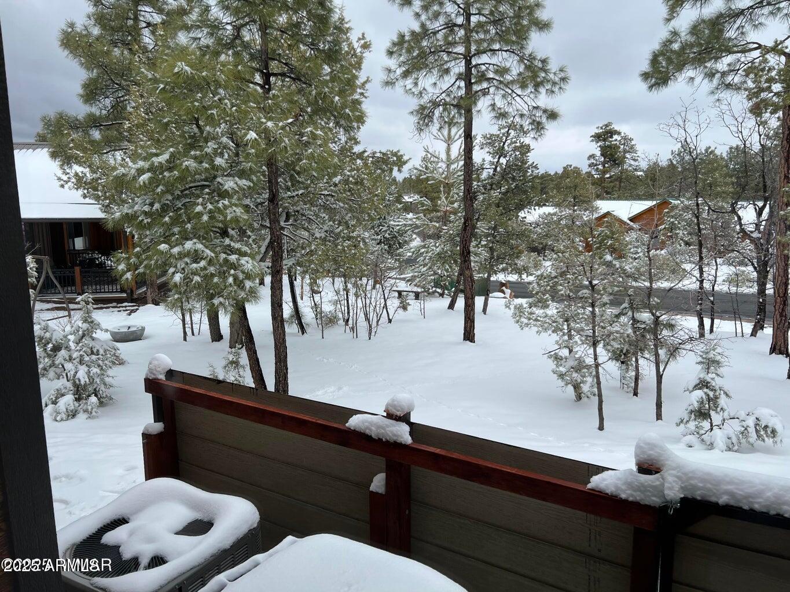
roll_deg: -0.2
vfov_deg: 53.1
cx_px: 395
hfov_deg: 67.3
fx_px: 593
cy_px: 296
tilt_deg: -10.5
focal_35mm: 26
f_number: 1.5
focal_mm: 5.7
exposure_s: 1/3968
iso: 50
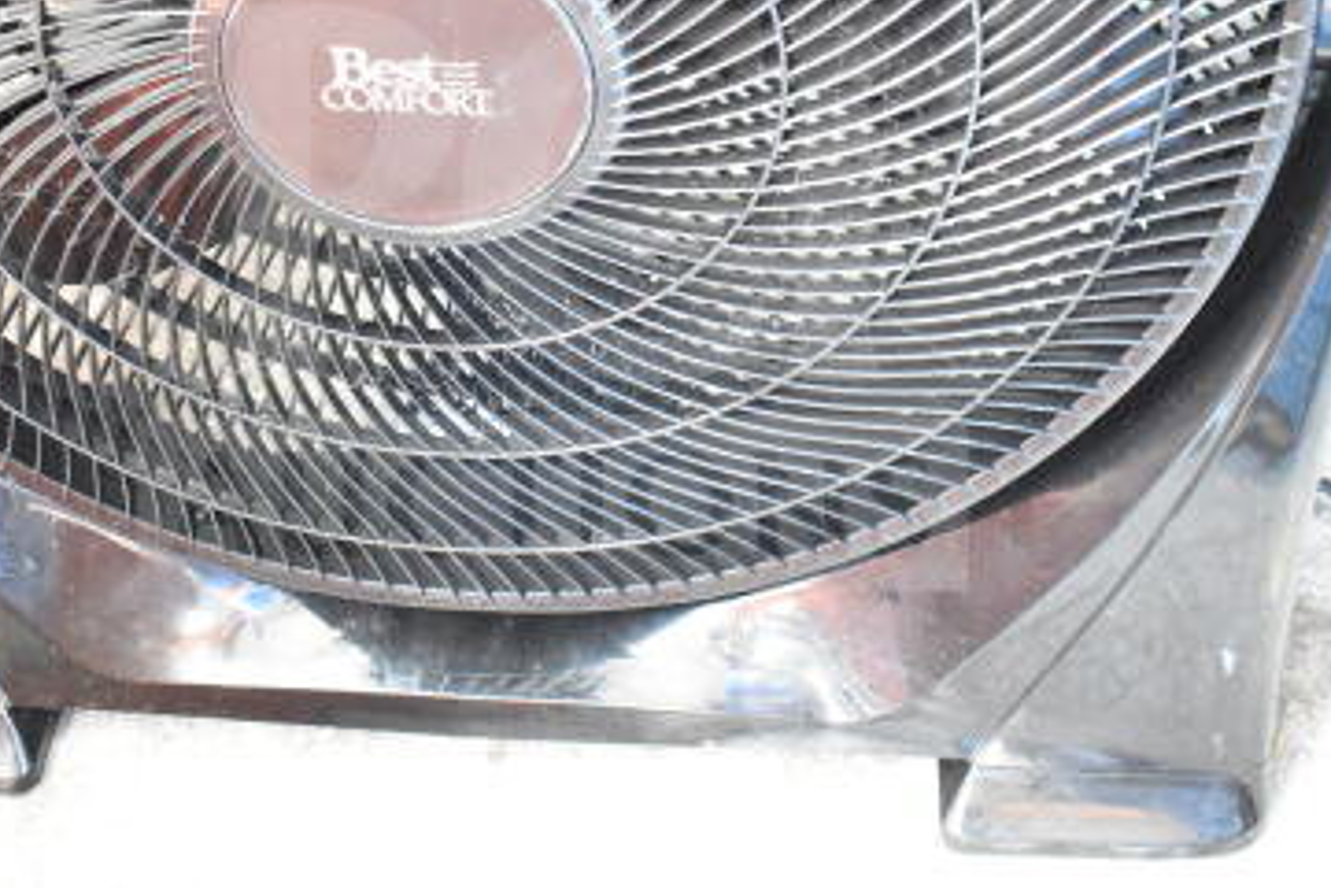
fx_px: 2255
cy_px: 298
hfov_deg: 32.8
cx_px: 551
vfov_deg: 22.2
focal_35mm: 61
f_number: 3.8
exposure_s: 1/40
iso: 8000
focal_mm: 24
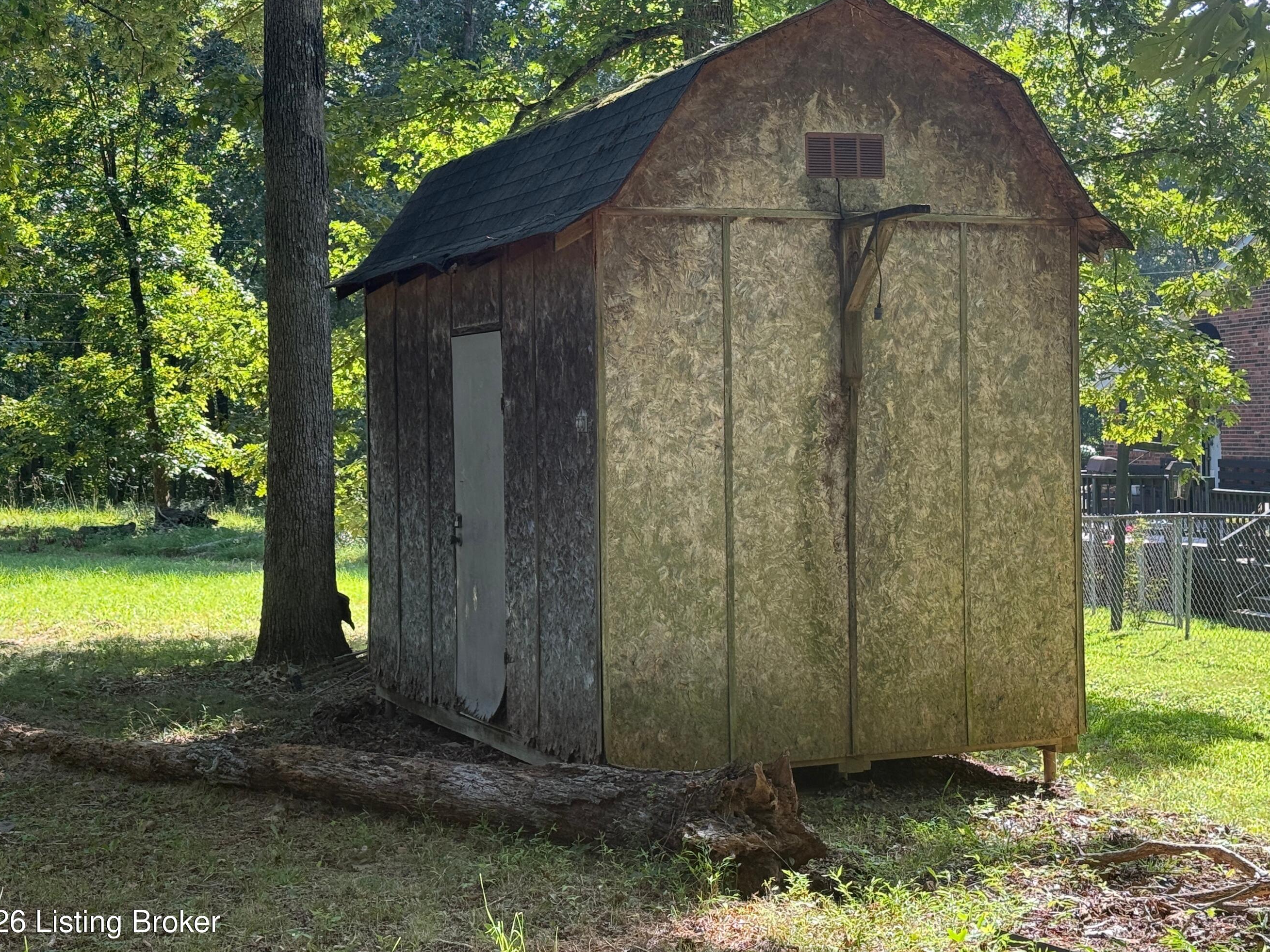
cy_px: 426
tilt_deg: -1.0
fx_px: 2018
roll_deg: +0.3
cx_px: 661
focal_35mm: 55
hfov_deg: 34.9
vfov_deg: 26.5
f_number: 1.78
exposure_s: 1/330
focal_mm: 6.76
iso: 64
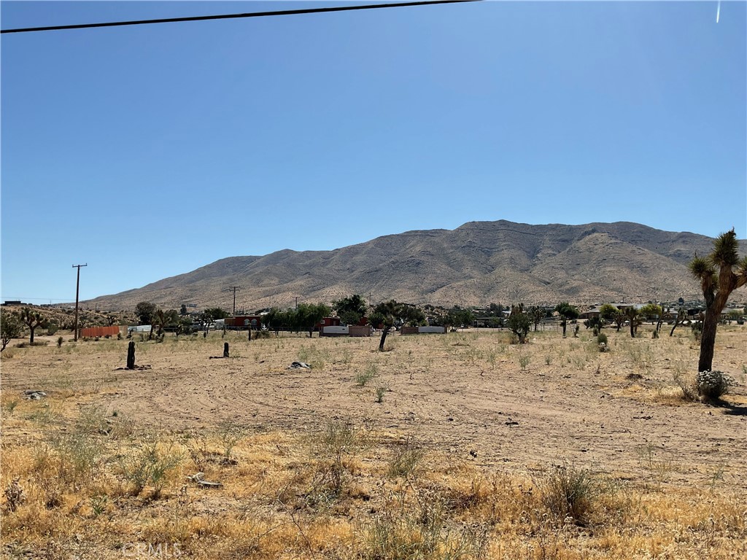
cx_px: 374
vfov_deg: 48.2
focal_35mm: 29
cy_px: 280
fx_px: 626
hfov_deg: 61.7
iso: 16
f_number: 1.8
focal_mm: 3
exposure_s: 1/3125
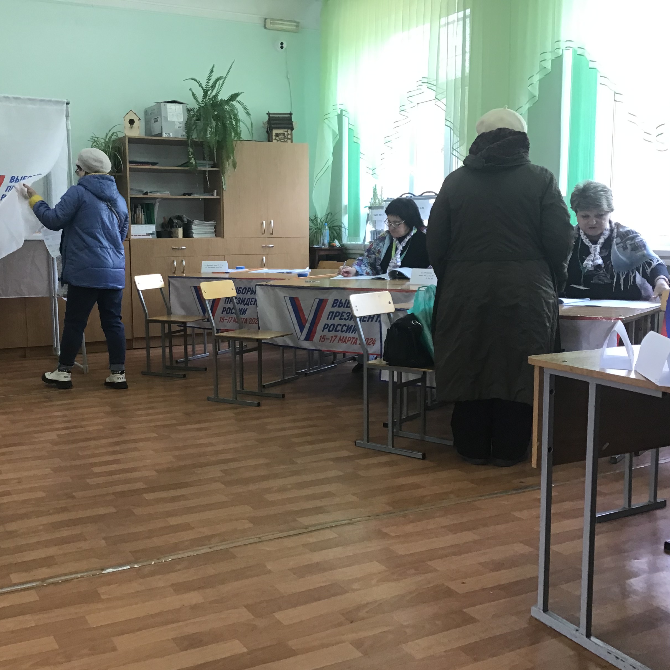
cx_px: 261
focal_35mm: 37
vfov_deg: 44.9
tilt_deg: -7.4
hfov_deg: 44.6
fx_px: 810
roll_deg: -0.2
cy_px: 339
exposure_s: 1/33
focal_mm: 3.3
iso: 40
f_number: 2.4
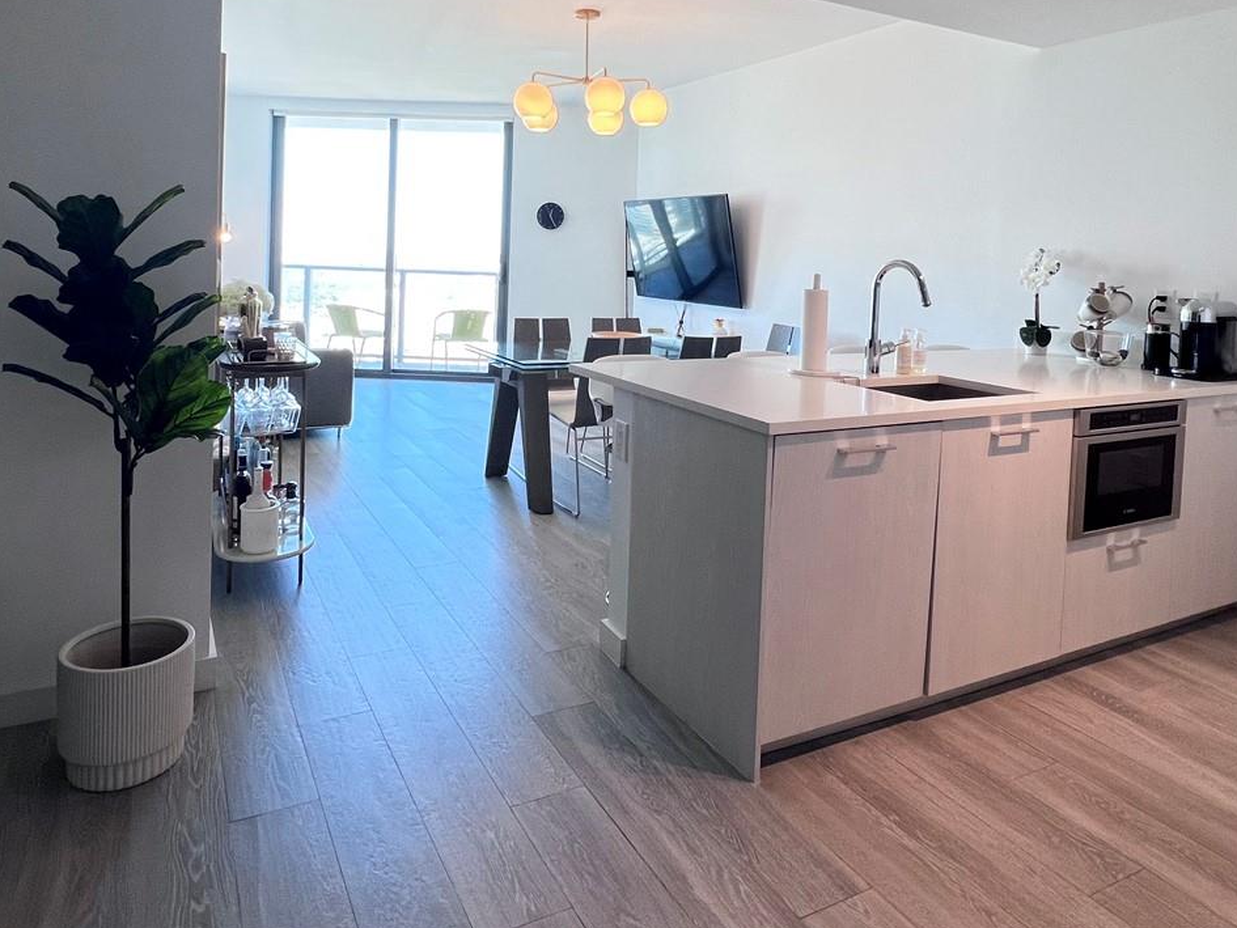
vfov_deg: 59.2
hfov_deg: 76.3
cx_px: 583
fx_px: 786
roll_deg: -1.4
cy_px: 285
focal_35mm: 22
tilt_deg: -1.6
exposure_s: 1/120
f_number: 1.8
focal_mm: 1.57
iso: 100
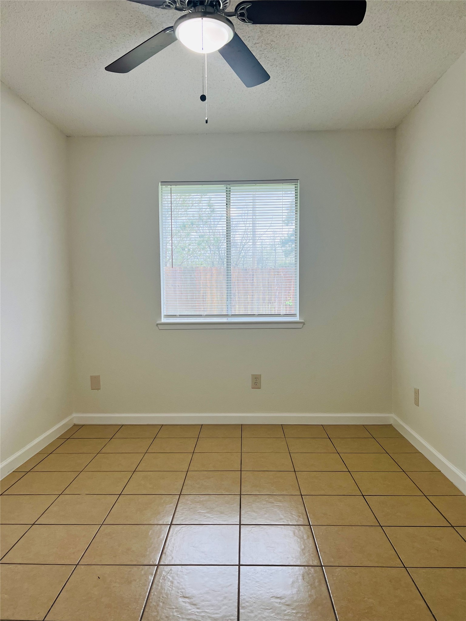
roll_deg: +0.3
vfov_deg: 67.3
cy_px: 310
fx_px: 467
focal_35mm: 26
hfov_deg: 53.1
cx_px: 233
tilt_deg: -2.6
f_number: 1.5
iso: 125
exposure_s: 1/101
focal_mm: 5.7
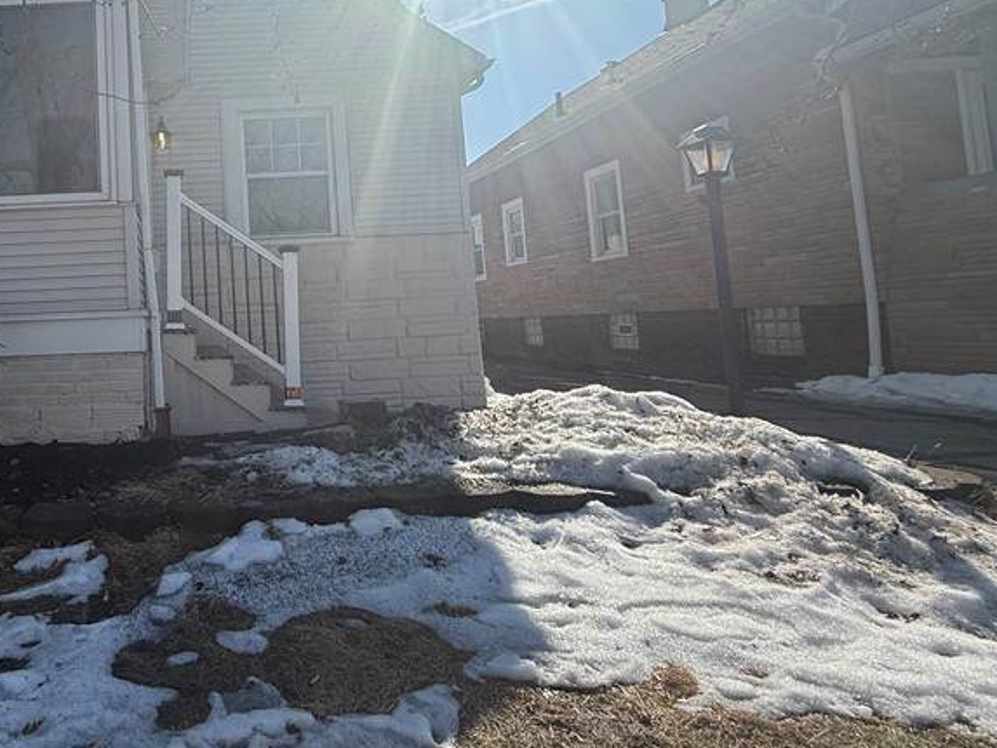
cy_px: 266
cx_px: 183
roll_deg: +2.5
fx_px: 720
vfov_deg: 54.1
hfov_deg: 62.7
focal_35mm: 25
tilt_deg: +7.7
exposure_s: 1/2841
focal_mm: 2.22
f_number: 2.2
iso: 64
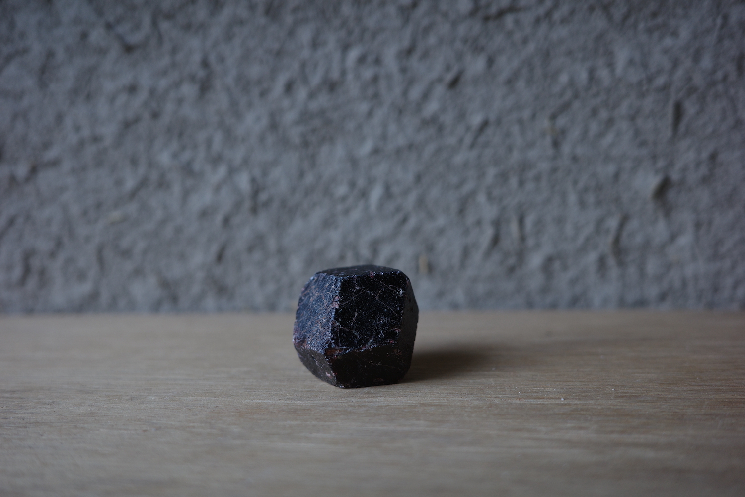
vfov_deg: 33.4
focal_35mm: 40
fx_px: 828
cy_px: 248
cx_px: 372
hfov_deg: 48.5
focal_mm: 26
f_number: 2.8
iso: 200
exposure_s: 1/60
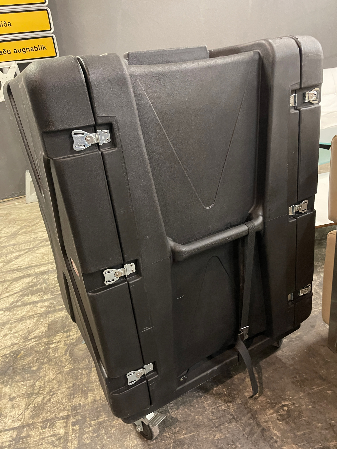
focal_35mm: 26
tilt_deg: -18.9
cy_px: 224
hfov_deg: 53.0
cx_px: 168
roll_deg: +6.7
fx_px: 338
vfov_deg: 67.3
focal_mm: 5.1
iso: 640
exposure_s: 1/25
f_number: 1.6
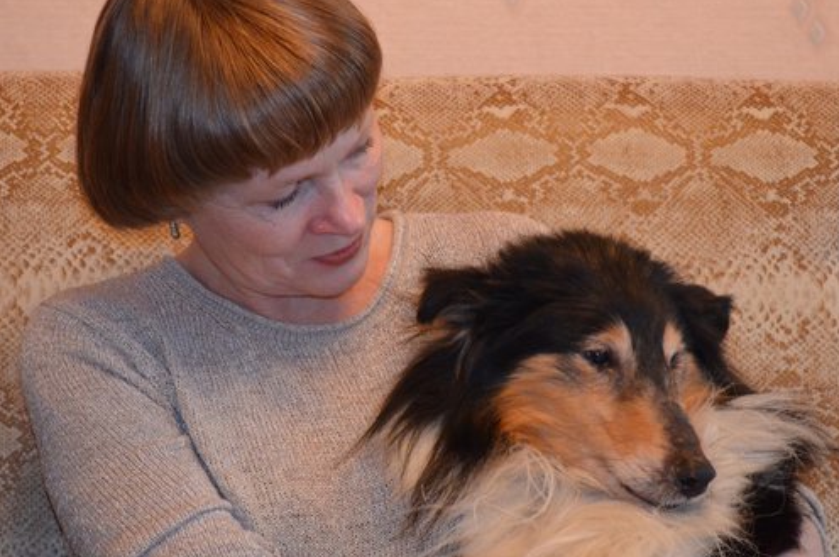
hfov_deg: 18.8
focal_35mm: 109
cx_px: 420
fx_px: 2532
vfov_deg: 12.5
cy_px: 249
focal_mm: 45
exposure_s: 1/60
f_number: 5.3
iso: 1600
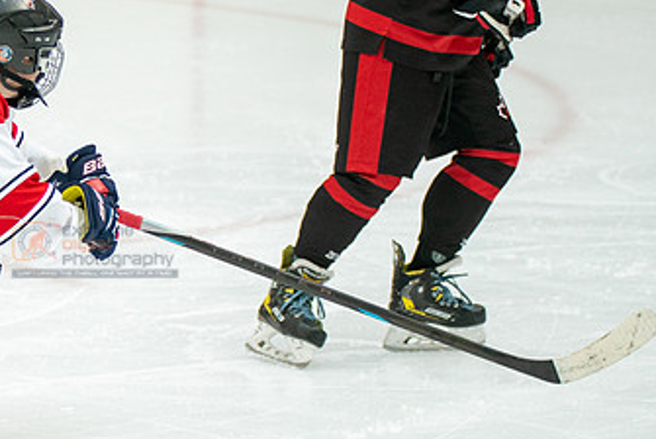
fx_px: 6183
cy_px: 128
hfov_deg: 6.1
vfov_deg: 4.1
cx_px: -20
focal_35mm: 339
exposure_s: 1/2500
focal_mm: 120
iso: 1600
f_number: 3.2
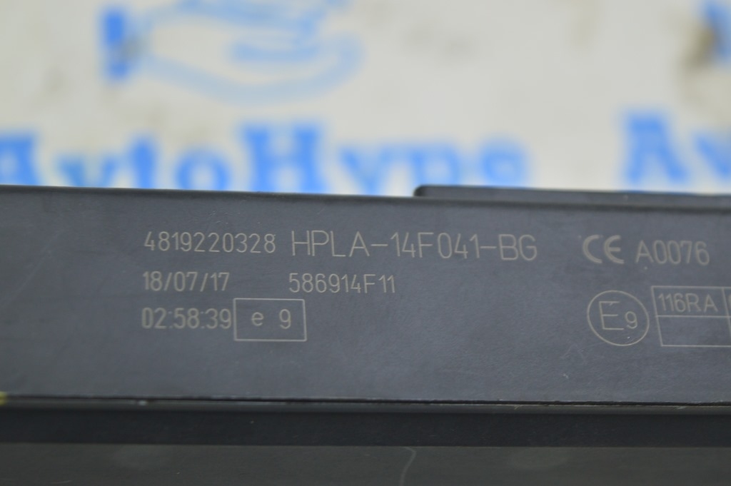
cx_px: 366
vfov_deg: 16.5
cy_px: 243
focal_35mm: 82
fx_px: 1674
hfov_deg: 24.6
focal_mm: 55
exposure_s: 1/20
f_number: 5.6
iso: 400
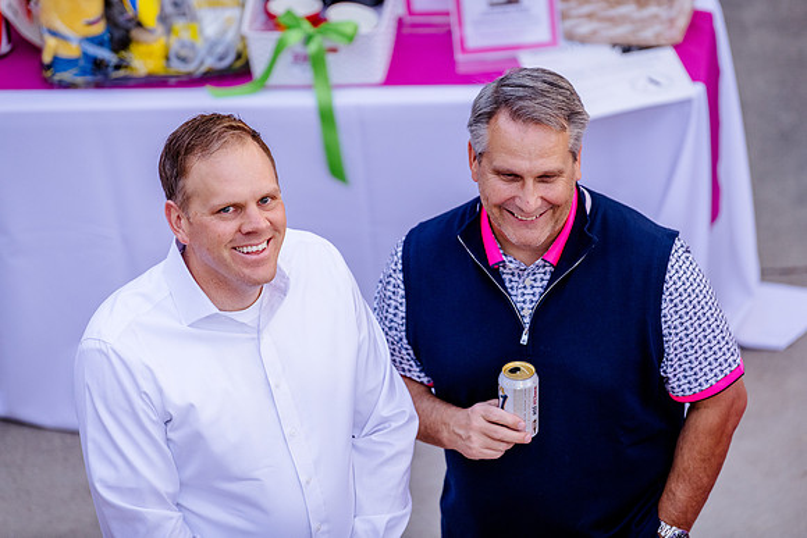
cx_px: 452
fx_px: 4762
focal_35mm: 212
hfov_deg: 9.7
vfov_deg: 6.5
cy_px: 230
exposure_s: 1/1000
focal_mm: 185
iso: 1000
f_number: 2.8
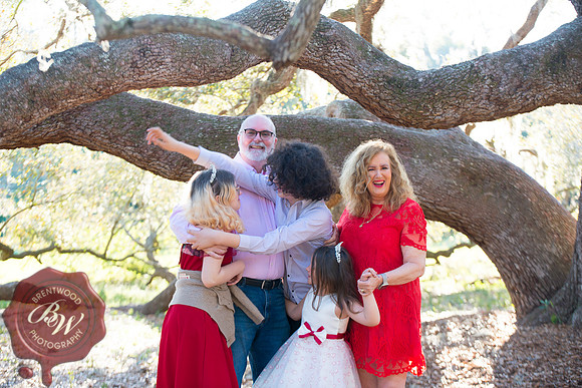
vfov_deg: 15.9
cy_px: 194
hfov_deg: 23.6
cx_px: 291
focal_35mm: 86
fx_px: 1391
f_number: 3.5
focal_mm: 86
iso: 200
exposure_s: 1/160
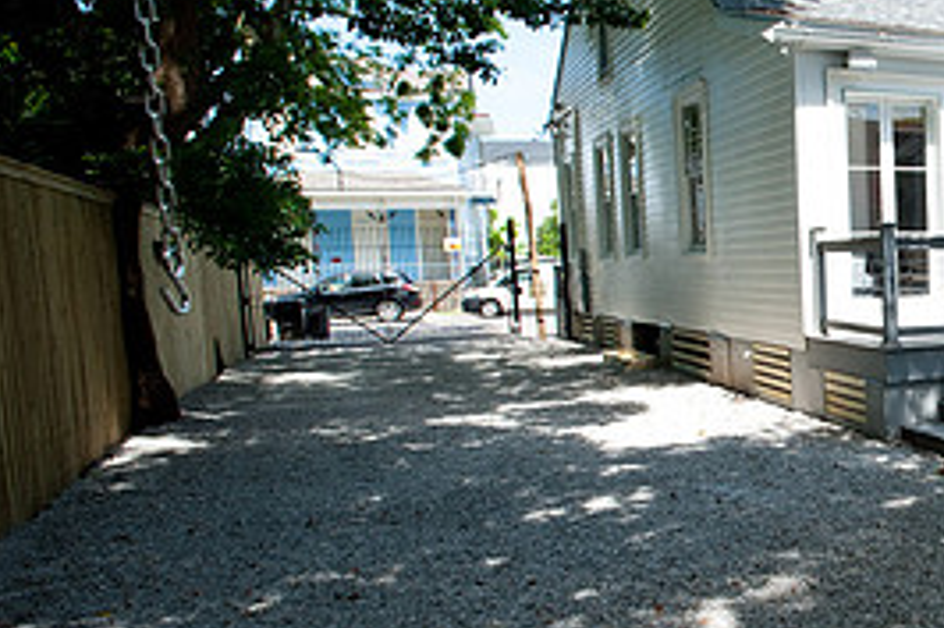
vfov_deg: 35.9
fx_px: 970
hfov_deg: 43.5
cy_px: 344
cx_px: 969
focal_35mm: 37
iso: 320
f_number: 16
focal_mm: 17
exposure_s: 1/125
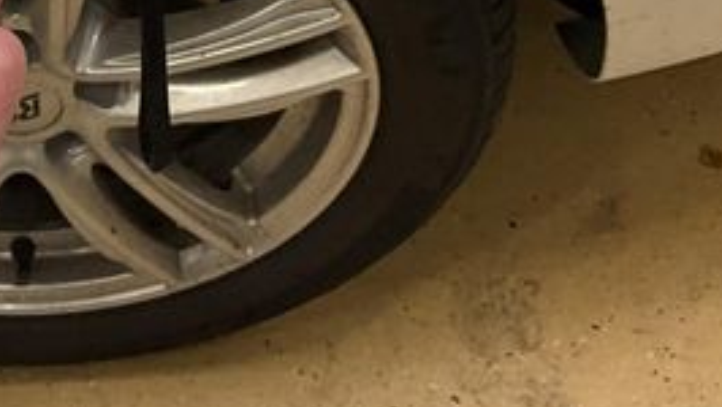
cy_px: -388
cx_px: -106
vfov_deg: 11.6
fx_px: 1820
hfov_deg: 21.1
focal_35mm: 95
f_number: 1.8
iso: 50
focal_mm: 3
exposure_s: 1/122
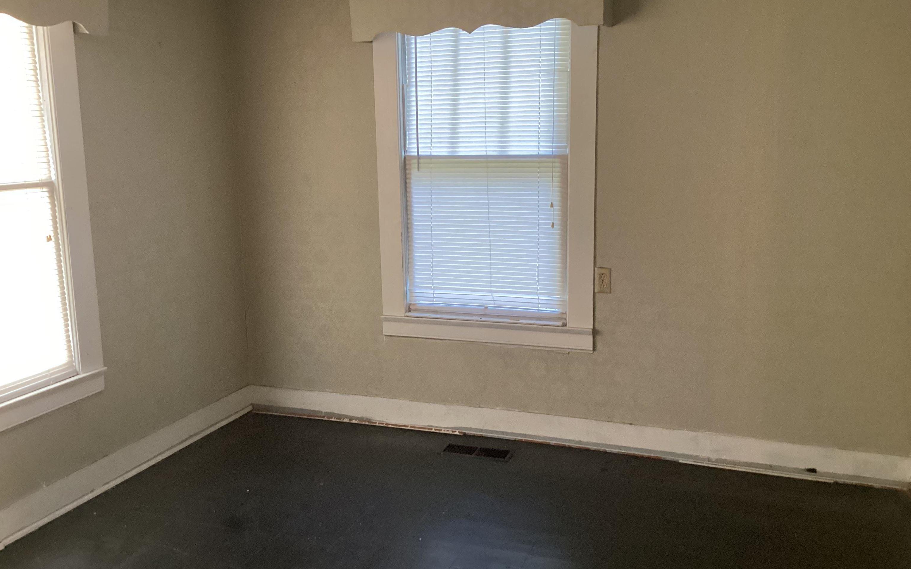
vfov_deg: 38.3
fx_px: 819
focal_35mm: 33
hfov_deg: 58.1
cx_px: 455
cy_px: 279
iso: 320
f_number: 2.4
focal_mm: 3.3
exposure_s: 1/60
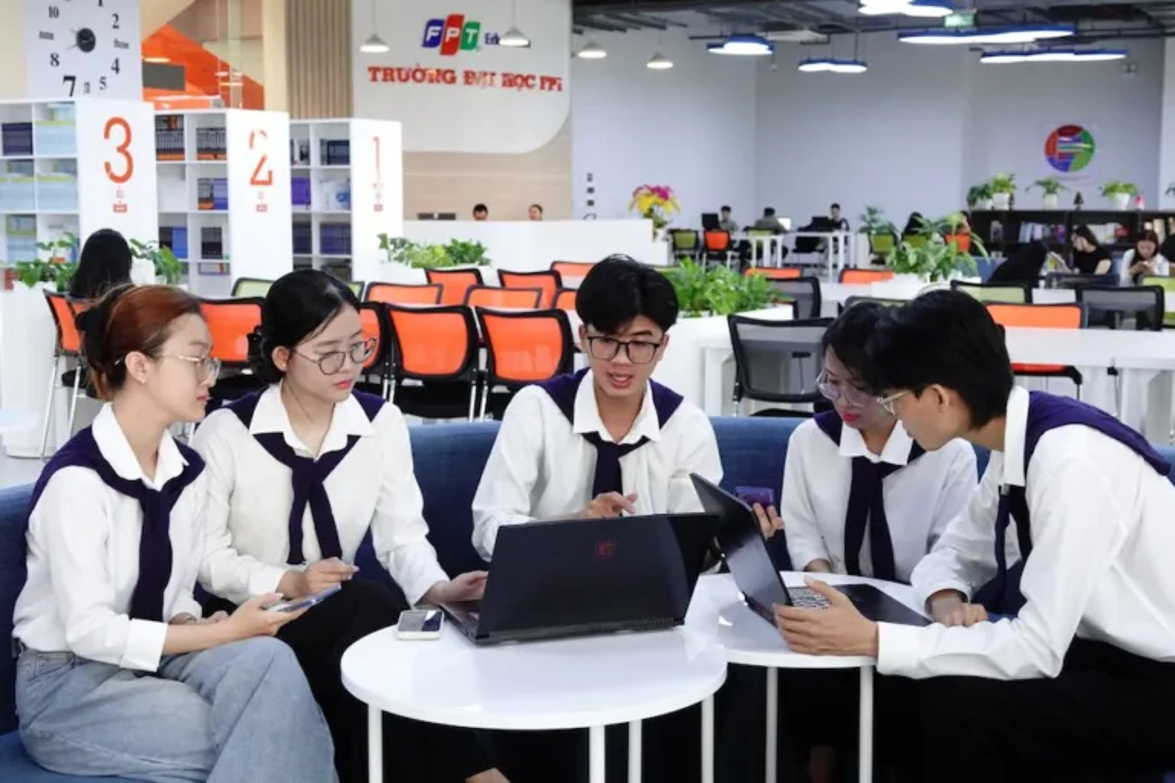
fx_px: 1501
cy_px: 392
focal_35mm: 46
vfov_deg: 29.2
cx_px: 588
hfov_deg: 42.7
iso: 2500
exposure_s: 1/160
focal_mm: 16.92
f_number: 3.2
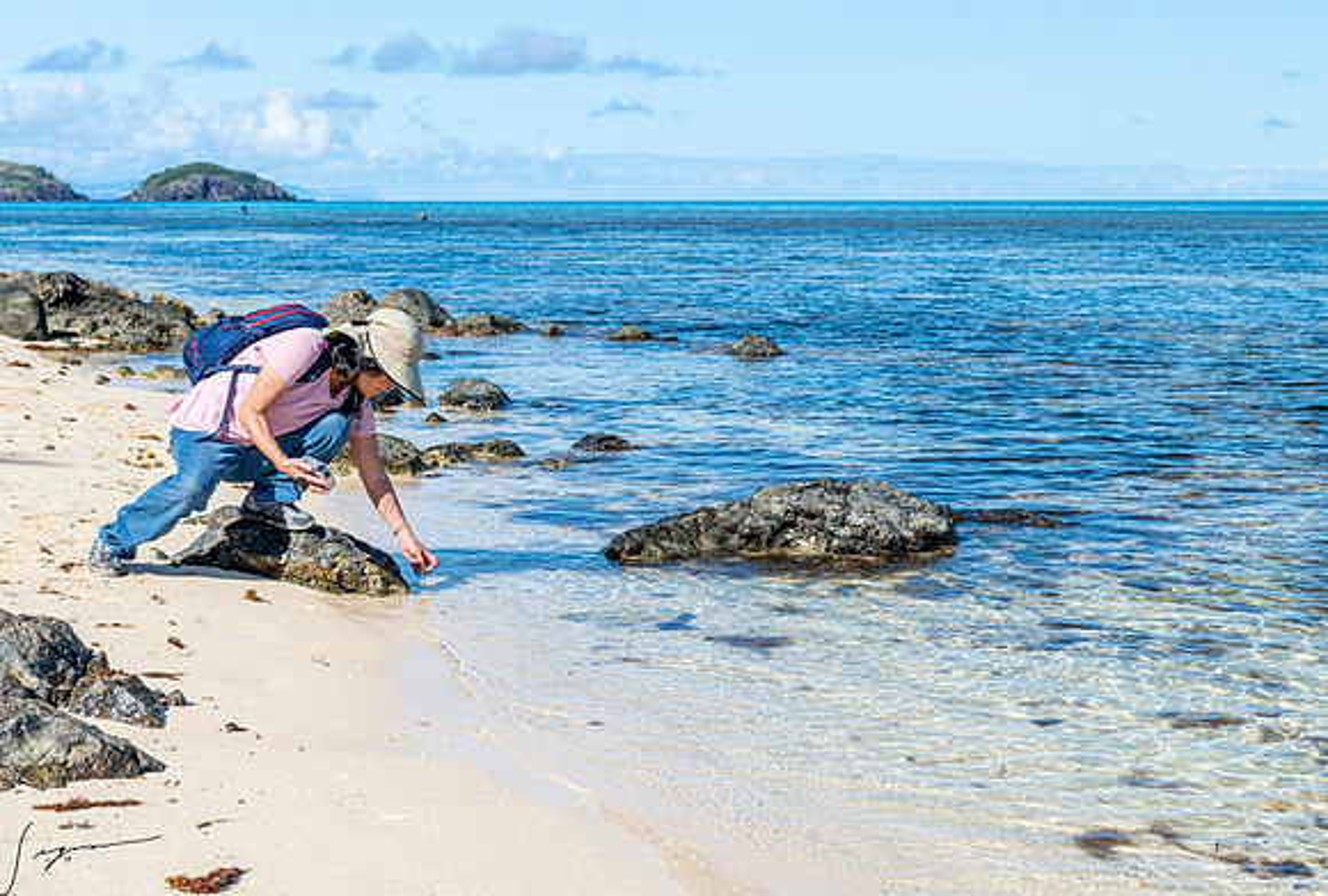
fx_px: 2449
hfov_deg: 30.3
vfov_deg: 20.7
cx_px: 735
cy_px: 416
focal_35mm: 66
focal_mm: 58
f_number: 8
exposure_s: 1/100
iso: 64
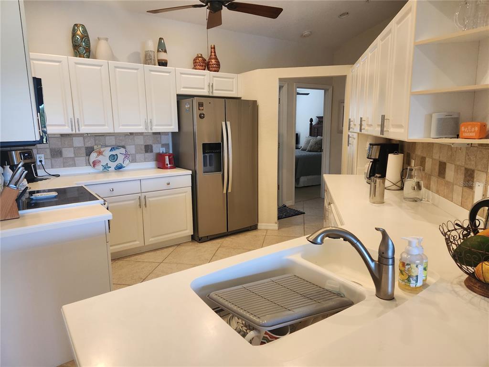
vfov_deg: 58.9
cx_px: 244
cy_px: 184
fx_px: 325
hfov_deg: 73.9
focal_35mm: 23
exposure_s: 1/120
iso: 200
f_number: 1.8
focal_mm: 5.4
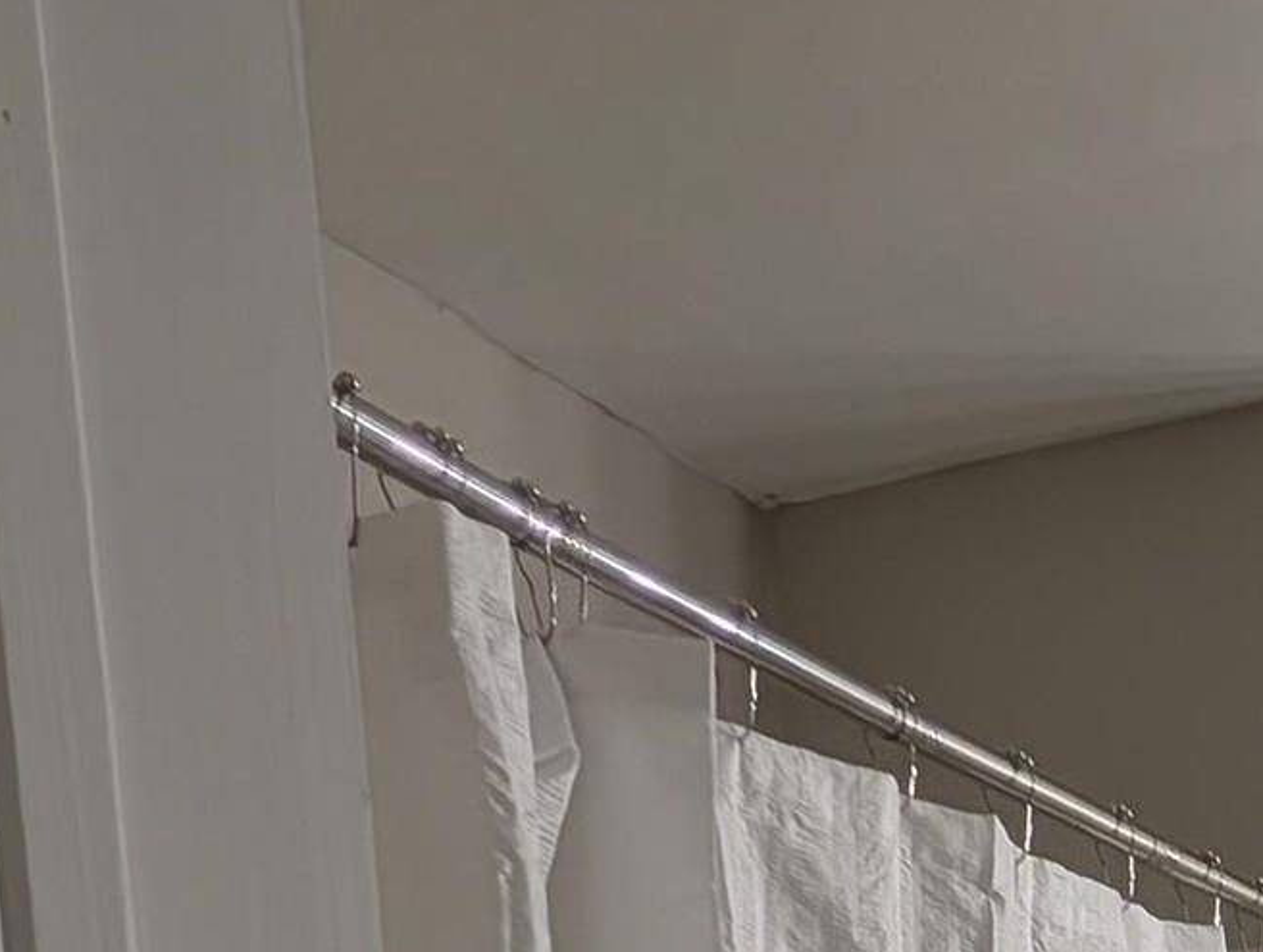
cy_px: 1833
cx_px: 1579
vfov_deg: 18.6
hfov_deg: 28.9
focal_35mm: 56
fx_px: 2046
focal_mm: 2.02
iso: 76
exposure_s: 1/120
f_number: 1.7
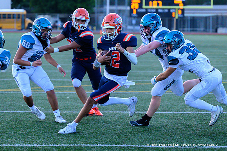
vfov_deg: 8.1
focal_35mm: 169
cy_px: 94
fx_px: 1063
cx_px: 126
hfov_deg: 12.2
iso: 3200
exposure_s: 1/1600
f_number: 4
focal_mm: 135
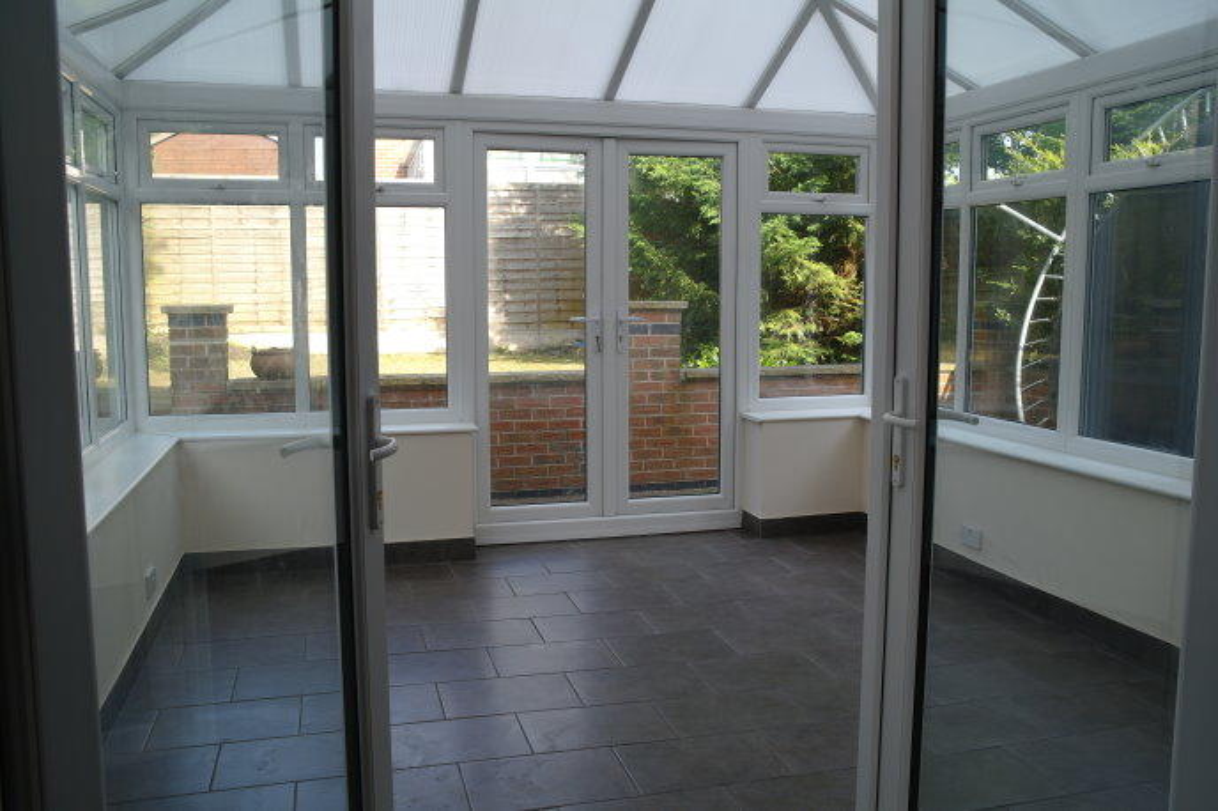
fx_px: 981
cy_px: 406
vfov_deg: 44.9
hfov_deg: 63.7
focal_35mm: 29
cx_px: 609
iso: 100
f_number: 6.3
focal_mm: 19
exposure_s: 1/45
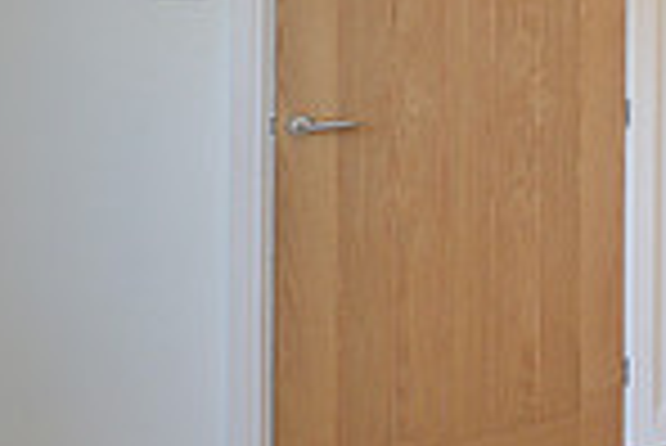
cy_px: -2
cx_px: 1138
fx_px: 870
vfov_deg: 27.1
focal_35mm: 47
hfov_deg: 24.1
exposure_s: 1/80
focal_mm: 12
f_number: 5.6
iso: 1000
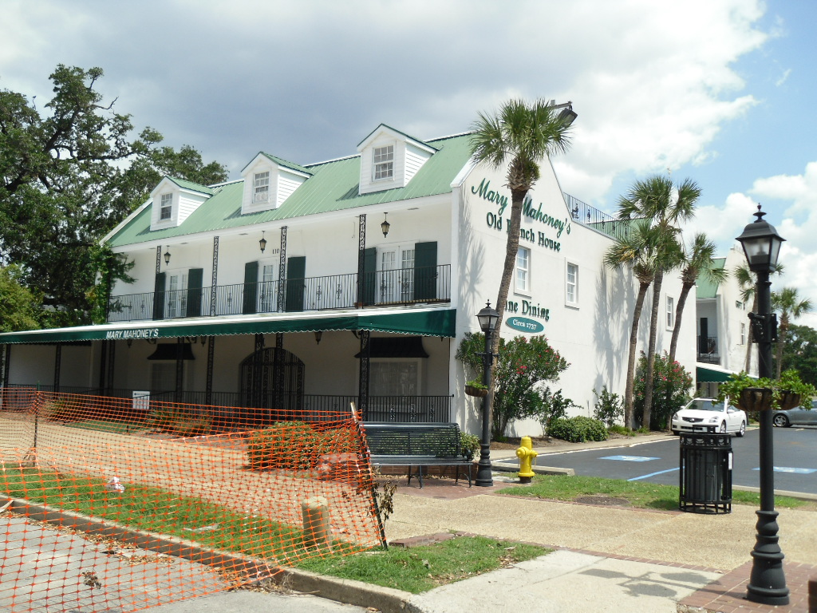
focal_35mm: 34
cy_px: 306
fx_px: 802
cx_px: 408
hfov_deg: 54.0
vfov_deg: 41.8
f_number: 8.1
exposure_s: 1/165
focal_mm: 6
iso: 80
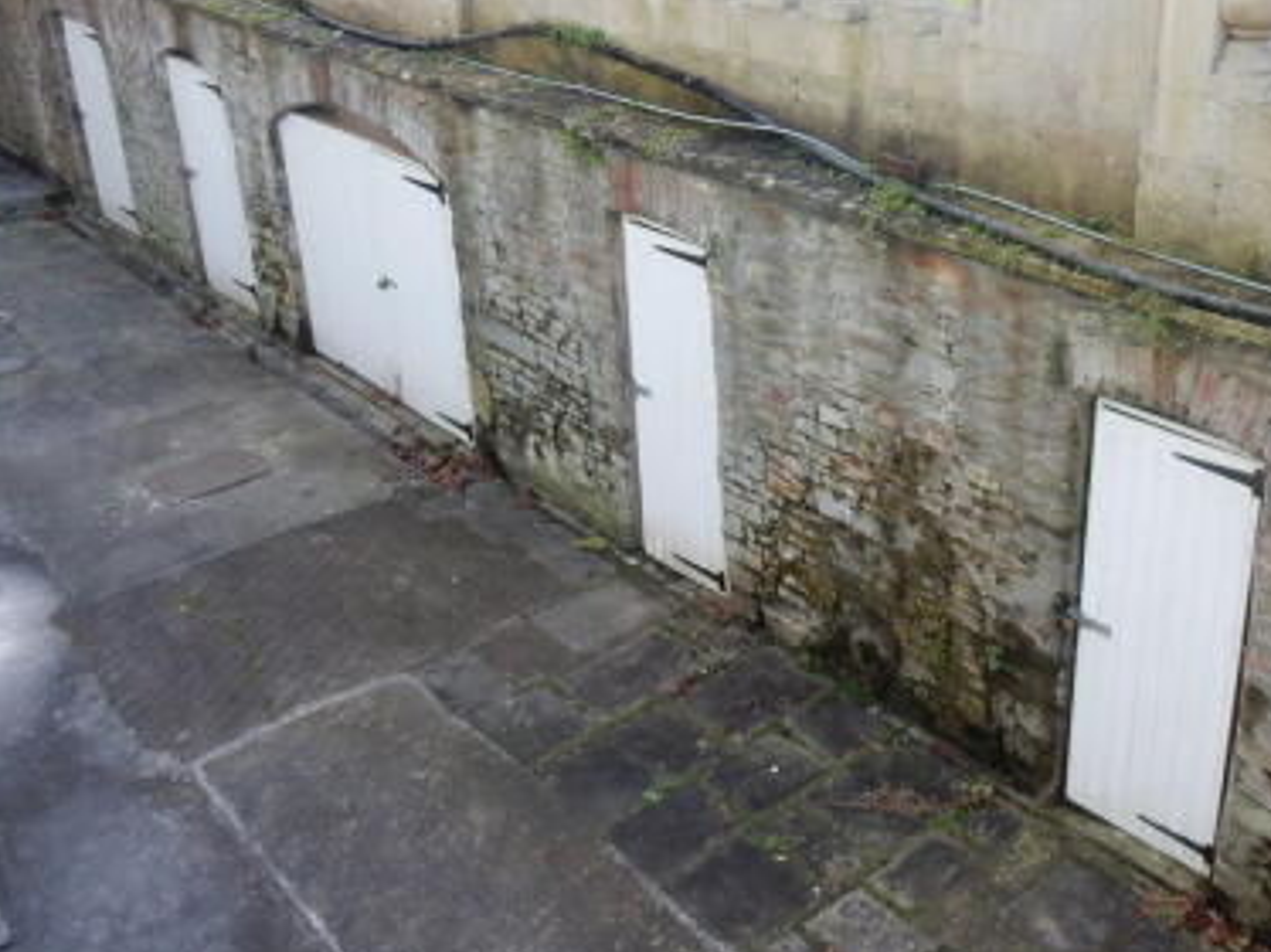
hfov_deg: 47.6
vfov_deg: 36.6
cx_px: 763
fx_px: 1431
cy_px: 382
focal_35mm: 39
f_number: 3.7
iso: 125
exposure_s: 1/30
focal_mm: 4.5
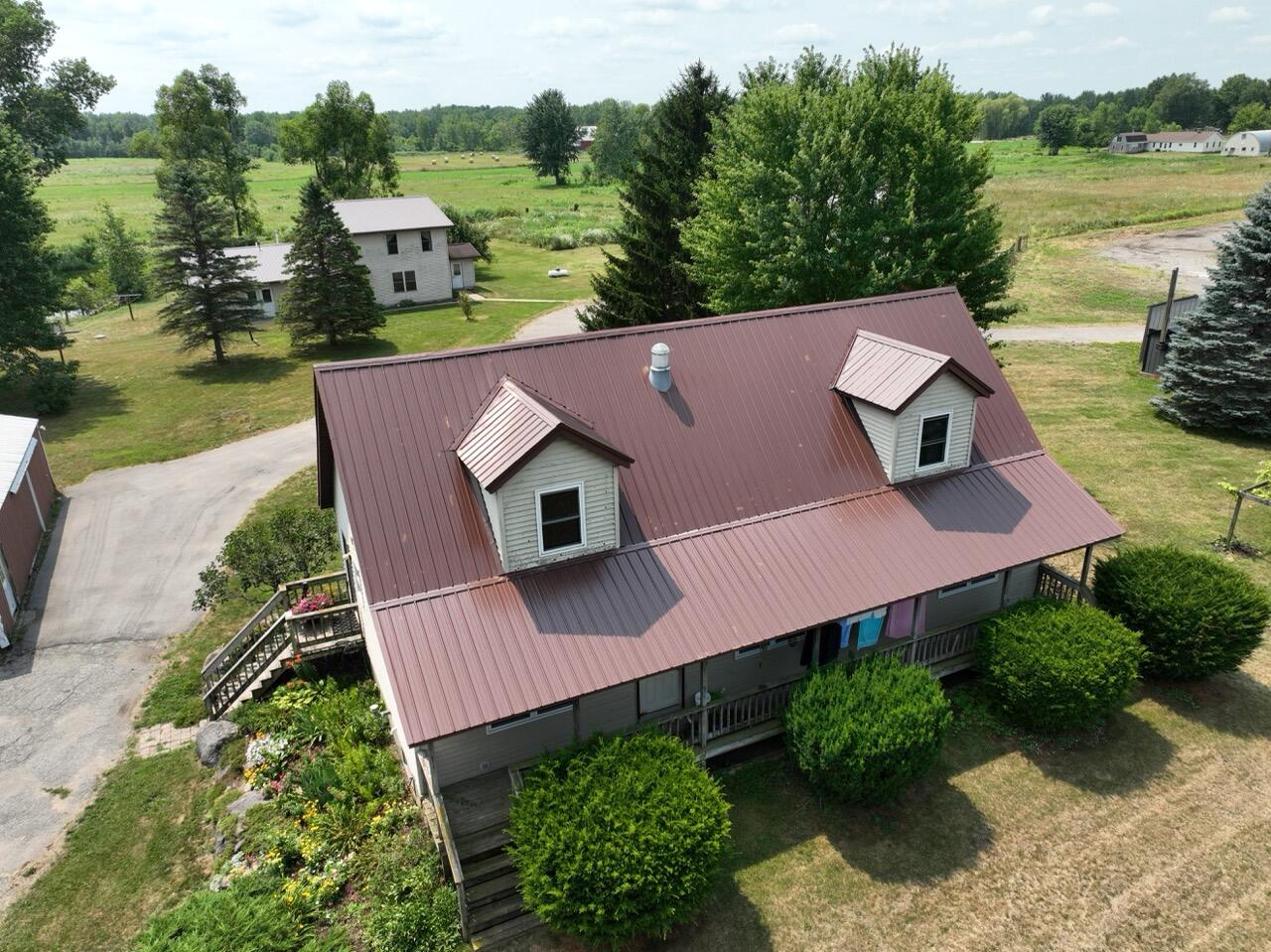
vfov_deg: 56.8
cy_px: 476
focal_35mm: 24
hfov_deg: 71.6
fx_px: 881
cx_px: 636
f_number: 2.8
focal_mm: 12.29
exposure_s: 1/2000
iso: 150
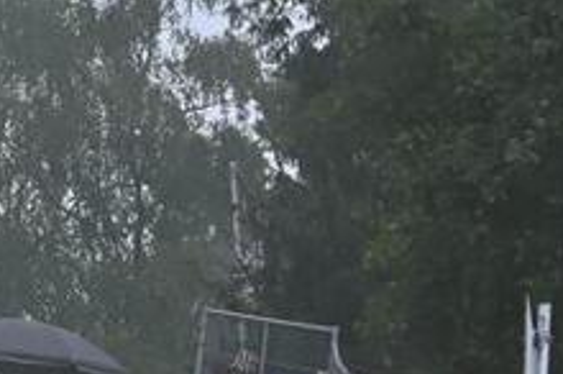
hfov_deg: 4.6
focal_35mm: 450
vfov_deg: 3.0
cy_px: 388
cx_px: -345
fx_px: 7027
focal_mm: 100
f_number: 13
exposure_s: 1/2000
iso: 1600
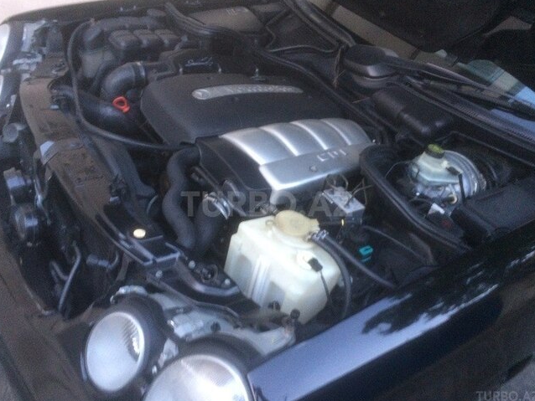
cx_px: 267
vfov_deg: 46.8
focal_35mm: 30
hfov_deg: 59.9
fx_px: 464
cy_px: 204
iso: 250
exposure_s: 1/33
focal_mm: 4.15
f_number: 2.2
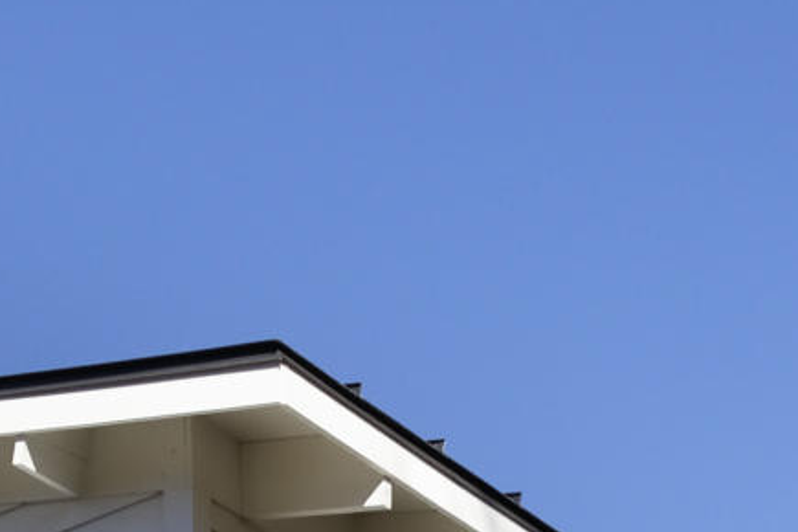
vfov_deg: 8.6
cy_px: 1622
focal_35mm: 131
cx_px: 213
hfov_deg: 15.6
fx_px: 2904
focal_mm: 19
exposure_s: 1/500
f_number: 7.1
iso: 320
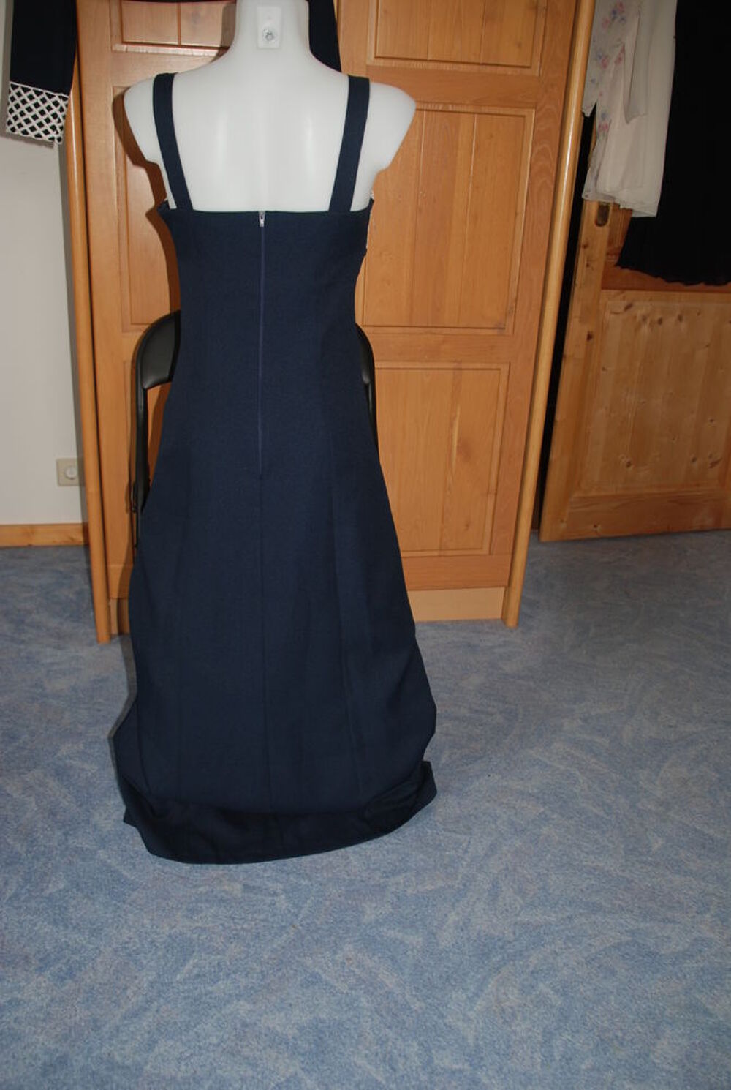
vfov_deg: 59.4
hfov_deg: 41.9
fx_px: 955
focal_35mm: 32
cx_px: 366
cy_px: 545
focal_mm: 21
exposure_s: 1/60
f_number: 3.8
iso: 200
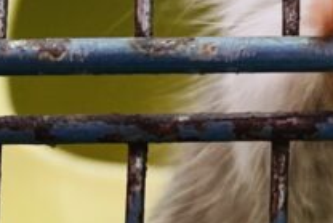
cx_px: 415
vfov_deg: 9.1
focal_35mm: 150
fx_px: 1388
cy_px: -37
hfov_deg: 13.3
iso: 125
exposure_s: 1/100
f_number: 1.8
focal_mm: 4.25
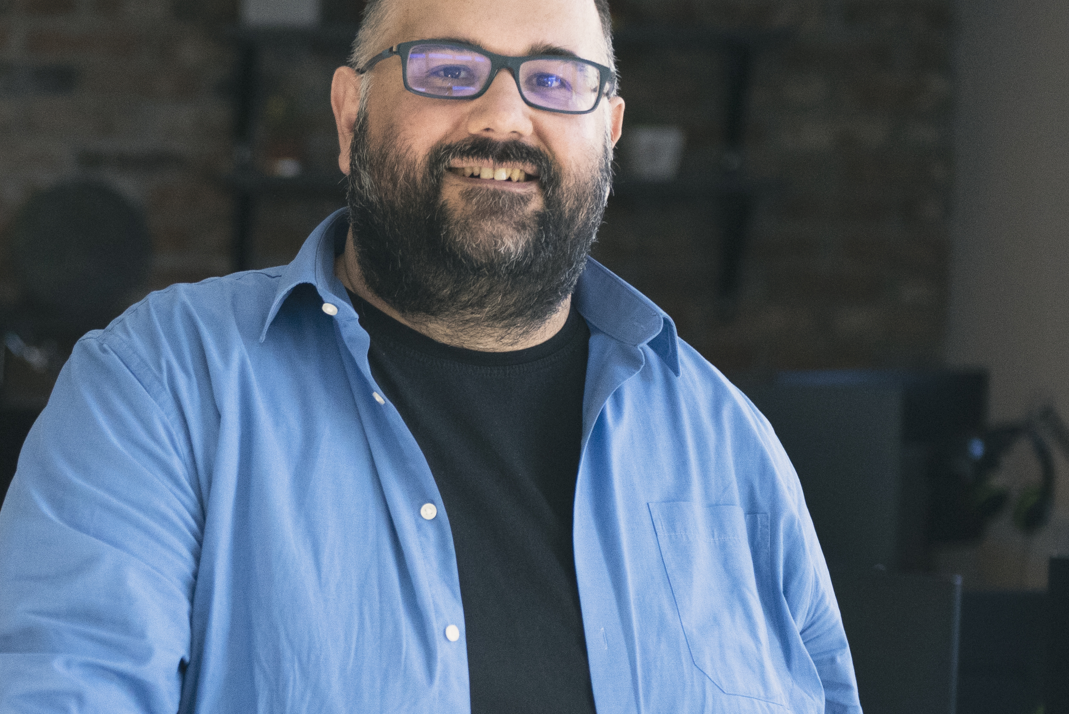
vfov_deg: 9.9
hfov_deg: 14.7
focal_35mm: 139
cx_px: 191
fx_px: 4129
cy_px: 535
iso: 2500
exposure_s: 1/320
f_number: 2.8
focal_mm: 58
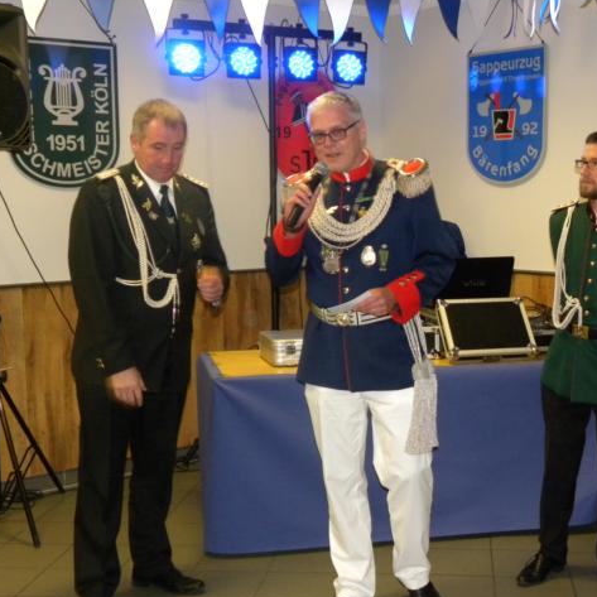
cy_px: 299
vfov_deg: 31.1
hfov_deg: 30.9
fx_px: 1073
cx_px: 379
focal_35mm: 55
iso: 400
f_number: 3.2
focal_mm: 8.2
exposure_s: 1/30
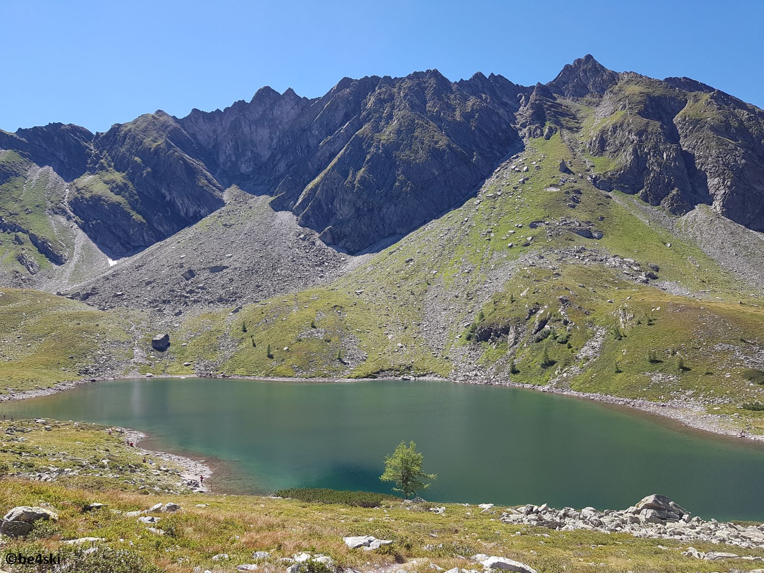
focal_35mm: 26
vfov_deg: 53.1
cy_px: 286
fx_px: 574
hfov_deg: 67.3
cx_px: 382
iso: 50
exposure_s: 1/1268
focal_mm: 4.2
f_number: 1.7
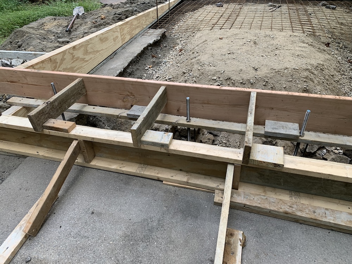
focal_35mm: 26
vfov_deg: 53.1
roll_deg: +3.5
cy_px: 132
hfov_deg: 67.3
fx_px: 264
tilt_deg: -38.3
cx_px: 176
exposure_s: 1/121
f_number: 1.8
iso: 40
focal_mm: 4.25
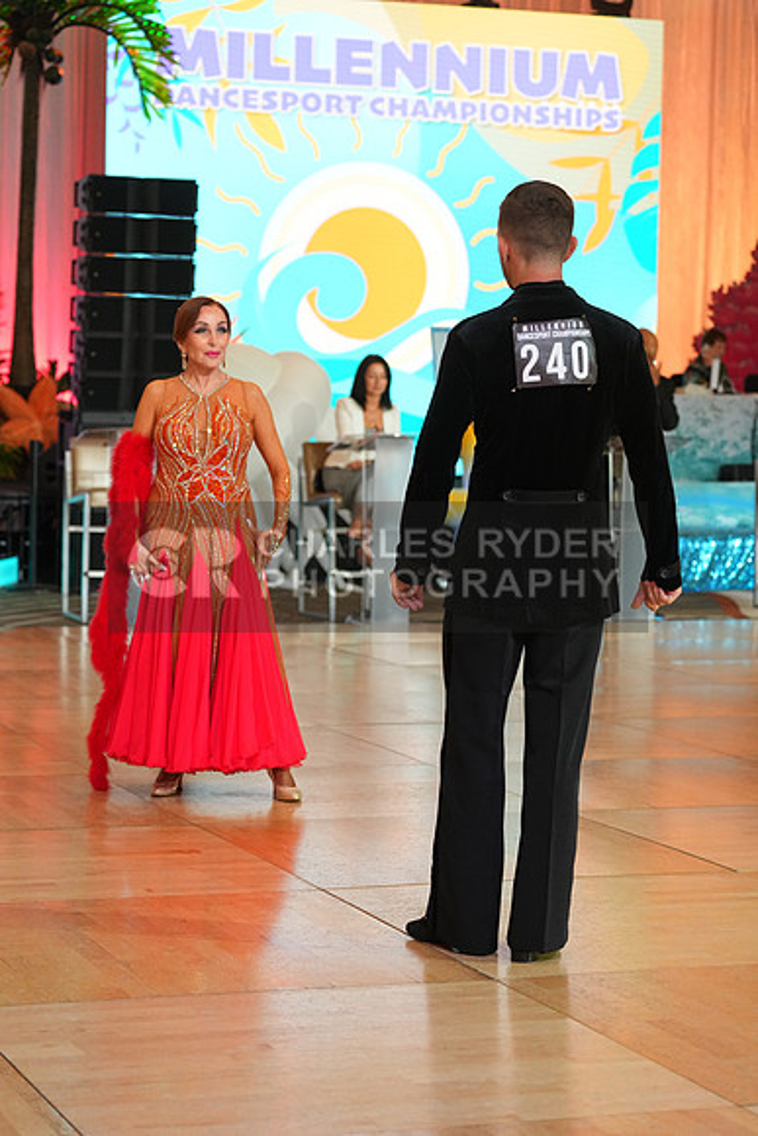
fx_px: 2714
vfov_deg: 23.6
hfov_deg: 15.9
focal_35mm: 86
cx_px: 379
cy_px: 568
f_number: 4
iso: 2000
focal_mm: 86
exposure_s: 1/400
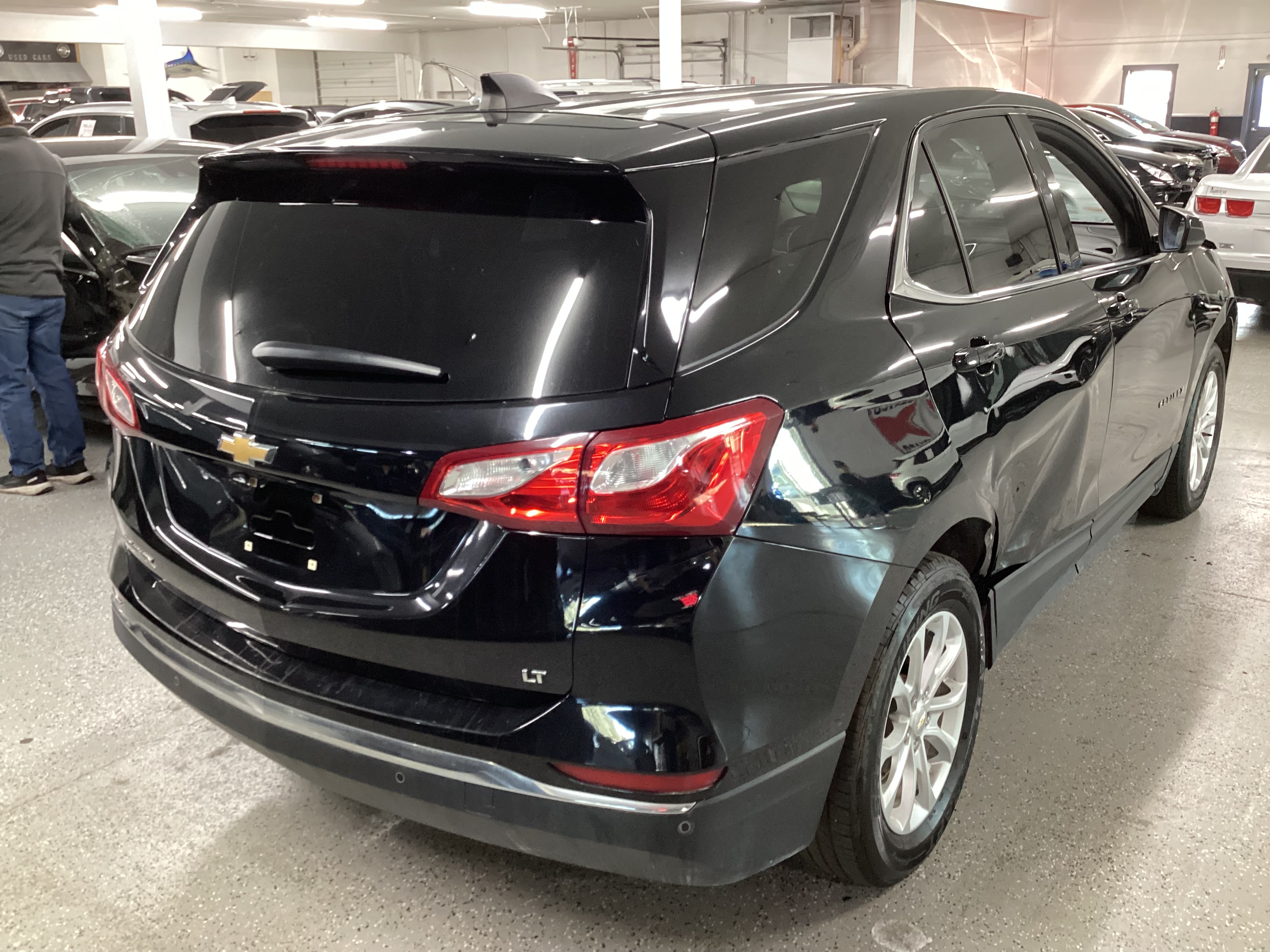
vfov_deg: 45.4
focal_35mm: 31
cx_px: 635
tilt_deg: -19.5
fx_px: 1137
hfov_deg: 58.4
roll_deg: +0.7
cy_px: 476
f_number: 2.4
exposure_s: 1/33
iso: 320
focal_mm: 3.3
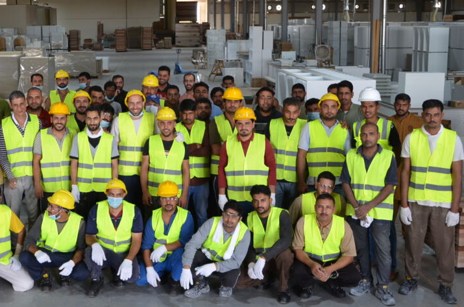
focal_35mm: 54
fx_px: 691
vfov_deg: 25.0
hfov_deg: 36.6
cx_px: 142
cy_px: 121
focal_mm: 25
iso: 400
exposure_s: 1/80
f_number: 4.5
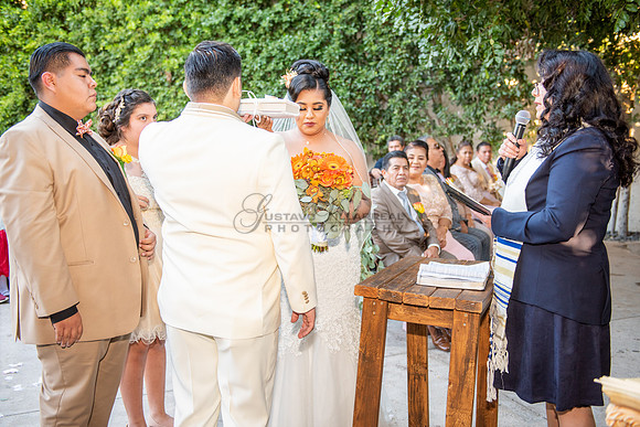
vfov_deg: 33.8
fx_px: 703
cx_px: 320
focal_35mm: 40
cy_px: 214
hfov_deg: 49.0
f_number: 3.2
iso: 500
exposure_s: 1/250
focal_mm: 38
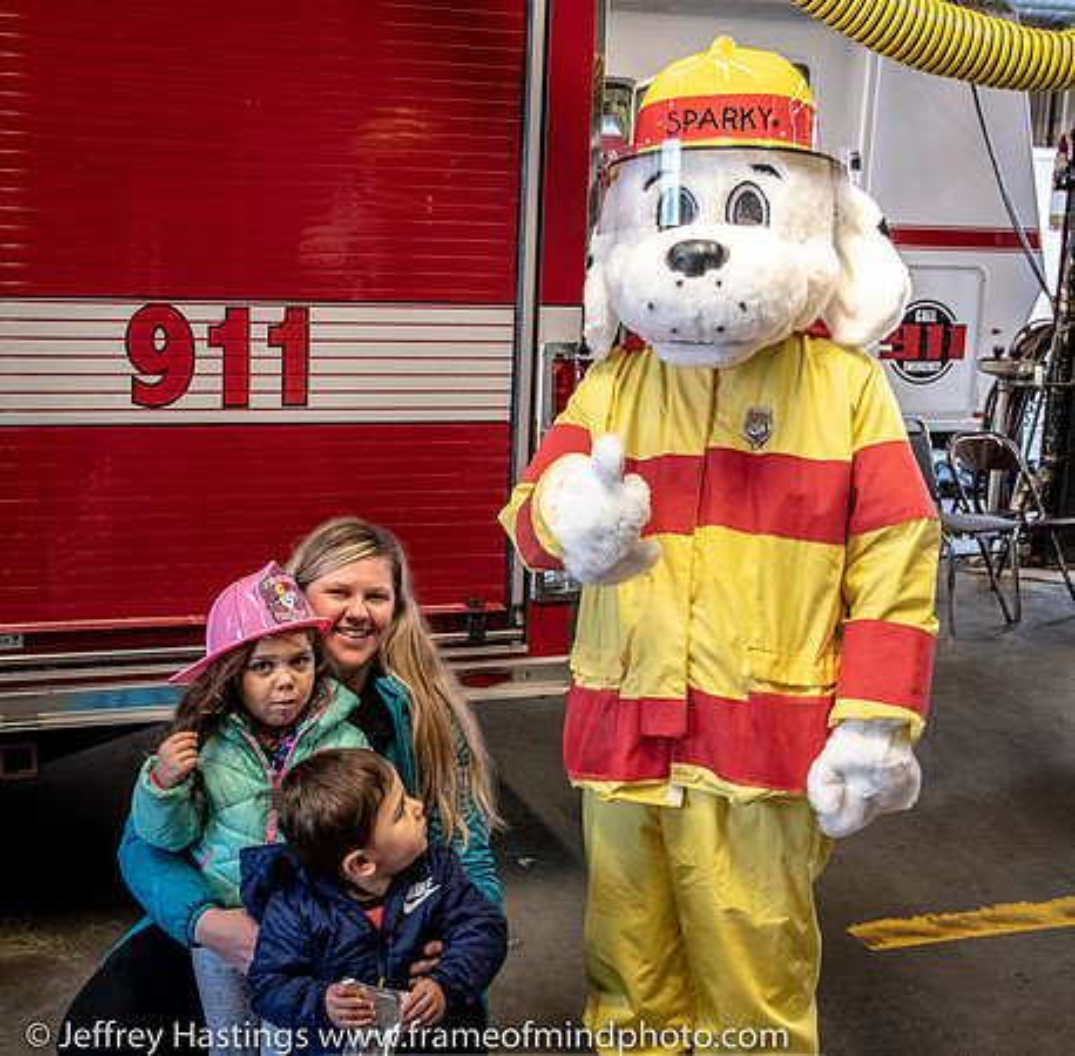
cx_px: 430
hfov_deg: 38.3
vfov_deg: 37.8
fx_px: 1541
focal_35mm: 44
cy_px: 519
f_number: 4
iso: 2000
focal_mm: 22
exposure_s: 1/125
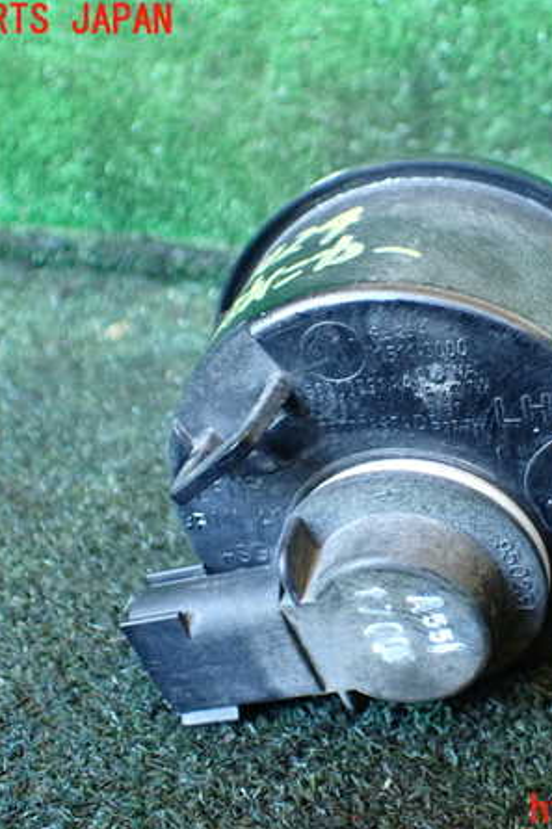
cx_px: 392
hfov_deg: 31.5
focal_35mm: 42
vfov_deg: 46.4
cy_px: 416
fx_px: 967
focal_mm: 5.4
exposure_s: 1/40
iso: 800
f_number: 2.3
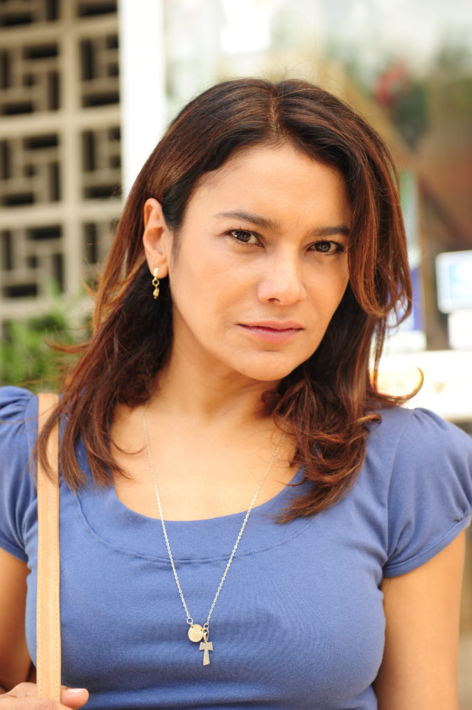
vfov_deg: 28.9
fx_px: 1379
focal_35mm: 70
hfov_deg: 19.4
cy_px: 355
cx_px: 236
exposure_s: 1/500
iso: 320
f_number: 4
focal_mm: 70
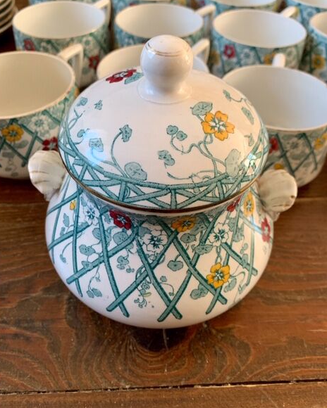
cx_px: 159
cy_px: 189
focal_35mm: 28
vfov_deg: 62.1
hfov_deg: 51.5
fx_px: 339
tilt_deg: -45.0
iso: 100
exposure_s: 1/60
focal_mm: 4.25
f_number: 1.8
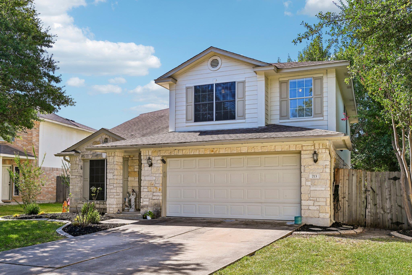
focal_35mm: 30
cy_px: 138
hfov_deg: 61.9
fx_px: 343
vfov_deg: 43.6
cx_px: 206
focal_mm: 30
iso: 100
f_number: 8
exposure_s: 1/250
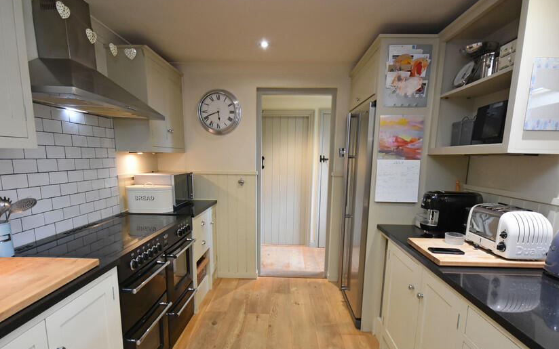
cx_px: 271
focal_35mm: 19
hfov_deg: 88.0
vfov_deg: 61.6
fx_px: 289
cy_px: 211
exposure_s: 1/60
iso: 1400
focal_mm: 10
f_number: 4
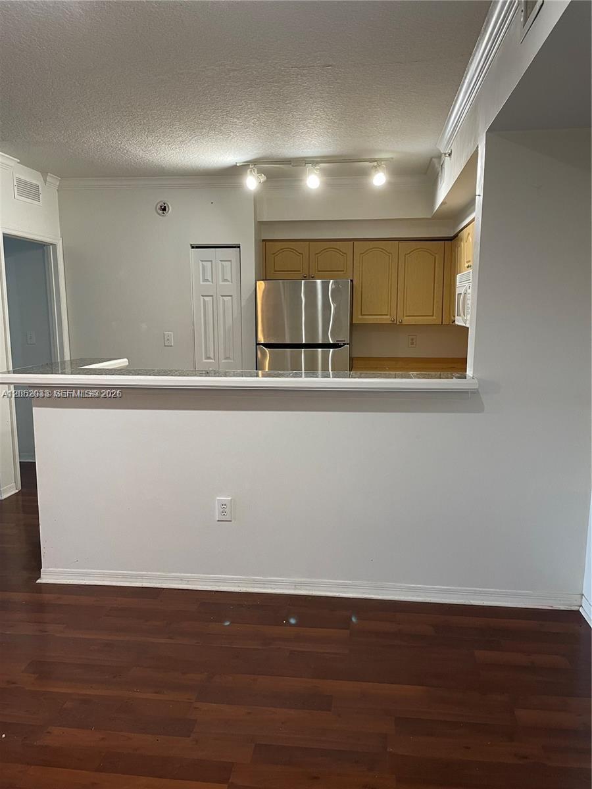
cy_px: 394
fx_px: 593
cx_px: 296
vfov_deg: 67.3
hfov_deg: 53.1
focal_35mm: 26
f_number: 1.6
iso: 200
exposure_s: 1/60
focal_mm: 4.2
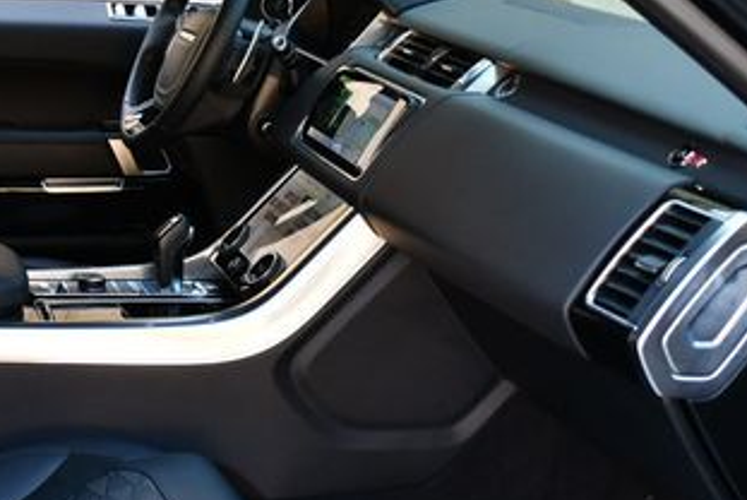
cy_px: 394
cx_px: 298
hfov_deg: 27.3
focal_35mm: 74
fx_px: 1537
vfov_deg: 18.3
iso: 400
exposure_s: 1/250
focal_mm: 18
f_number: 3.5
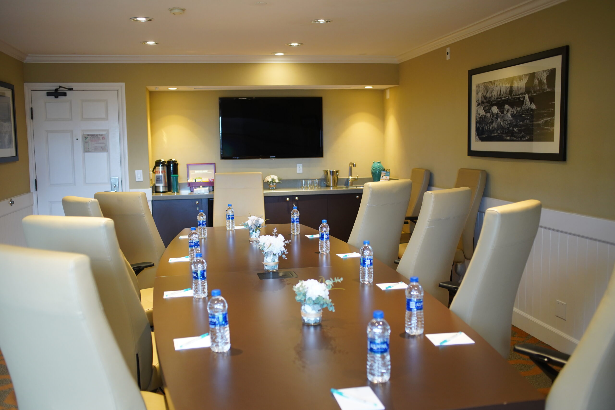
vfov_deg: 37.9
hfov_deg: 54.4
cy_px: 205
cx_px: 308
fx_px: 598
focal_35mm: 35
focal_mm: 35
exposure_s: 1/160
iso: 1600
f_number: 3.2
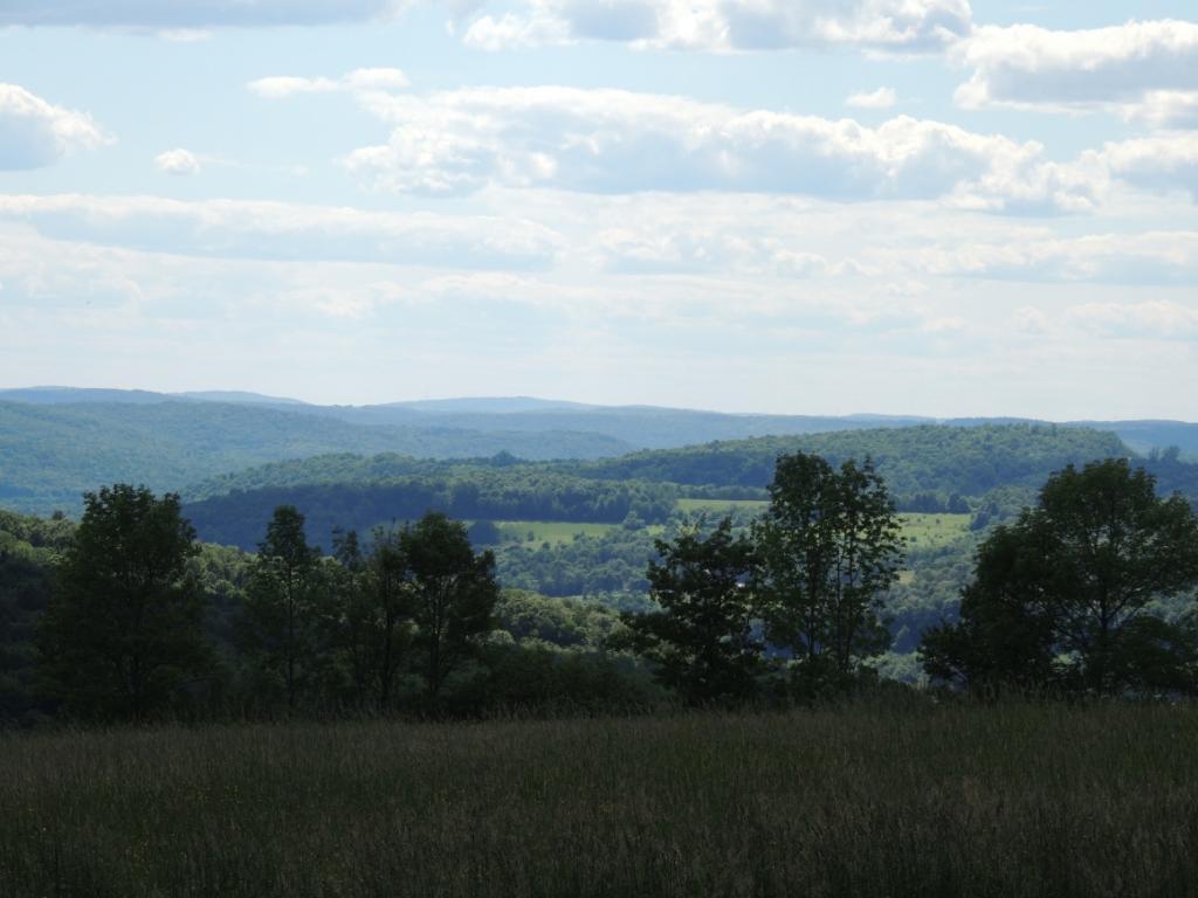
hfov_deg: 11.6
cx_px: 599
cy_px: 449
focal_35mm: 170
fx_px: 5883
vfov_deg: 8.7
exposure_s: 1/640
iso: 100
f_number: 4.5
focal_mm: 30.3
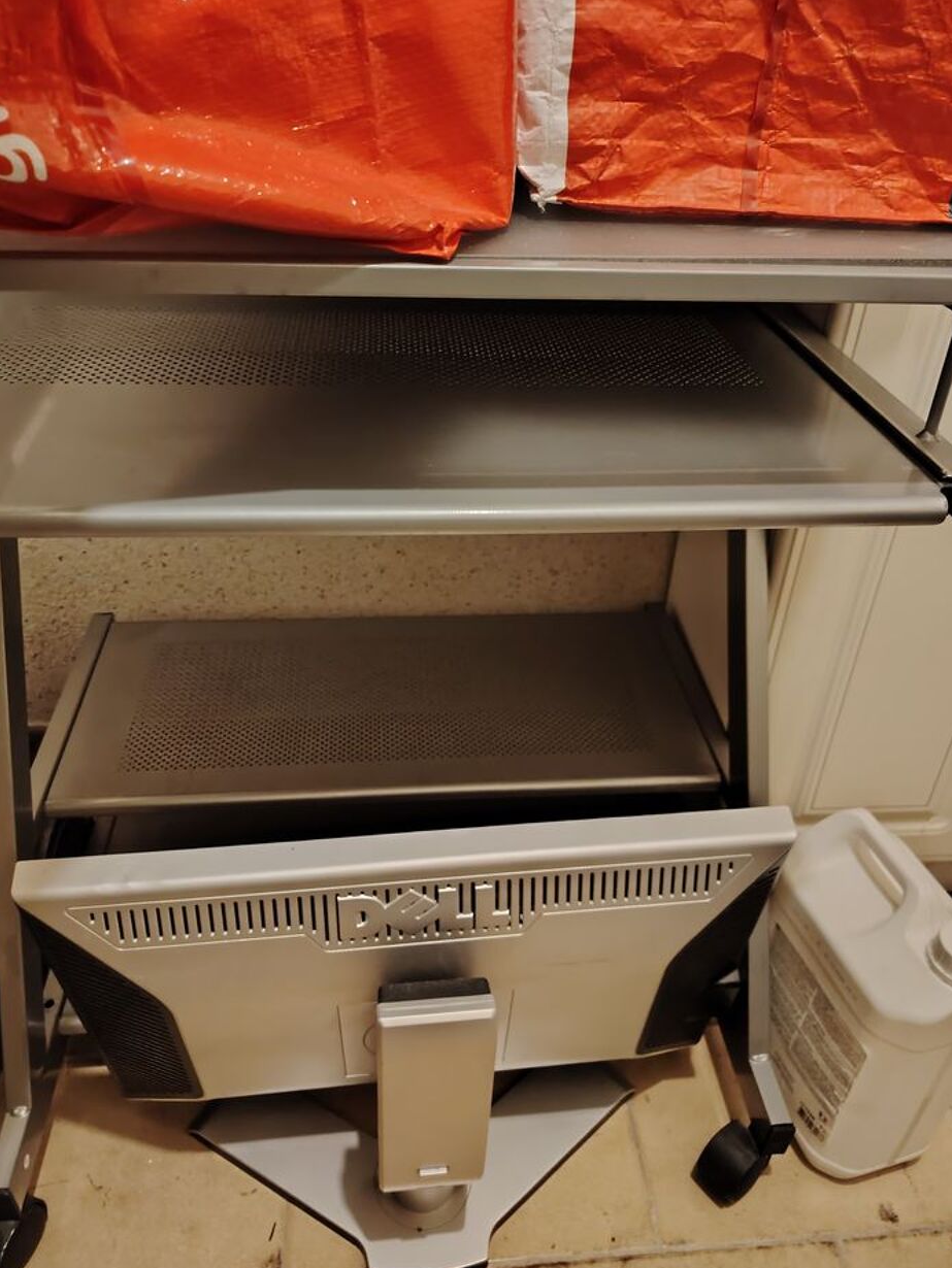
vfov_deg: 67.3
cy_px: 618
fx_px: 953
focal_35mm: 26
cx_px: 482
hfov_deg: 53.1
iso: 4244
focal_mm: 5.25
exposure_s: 1/25
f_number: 1.75
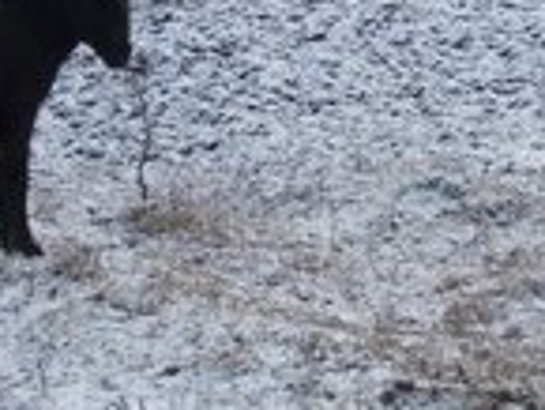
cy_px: -9
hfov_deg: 18.6
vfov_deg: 14.0
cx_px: 485
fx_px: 1639
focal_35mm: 104
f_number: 6.5
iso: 80
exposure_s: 1/160
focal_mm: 6.1
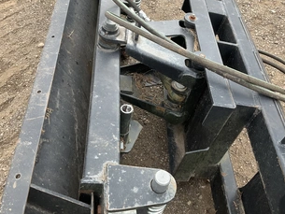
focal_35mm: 38
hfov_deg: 48.9
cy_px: 79
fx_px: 313
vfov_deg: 37.5
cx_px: 157
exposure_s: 1/335
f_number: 1.8
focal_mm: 3
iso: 25
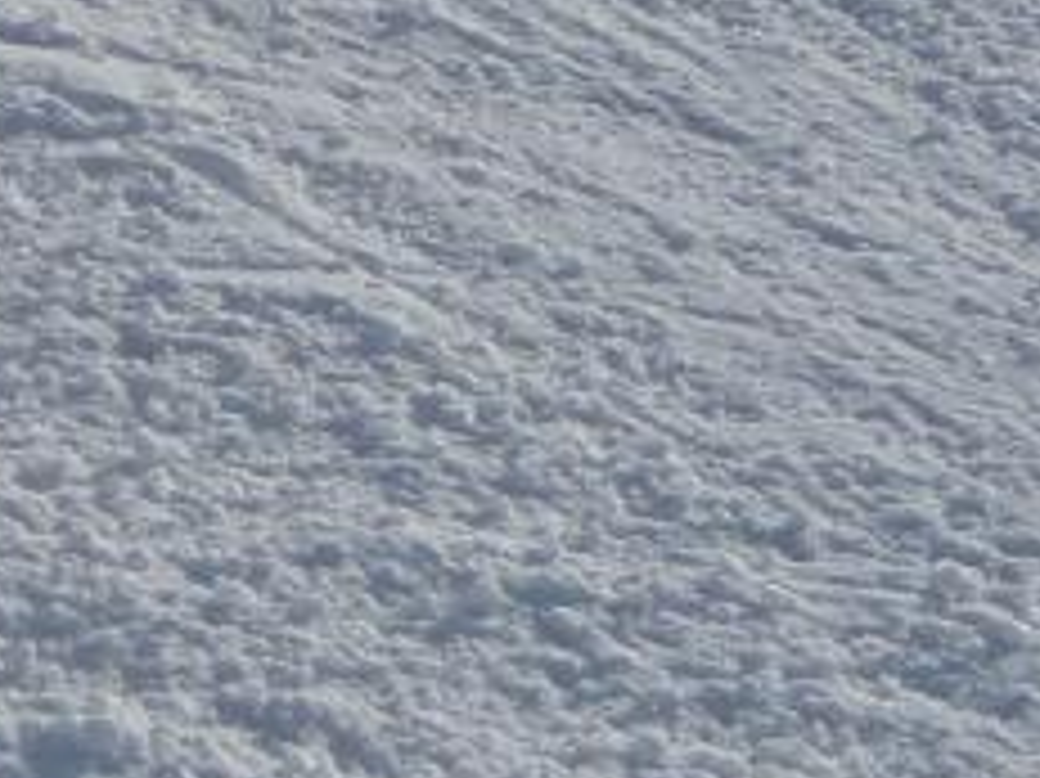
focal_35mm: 124
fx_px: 3724
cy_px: 130
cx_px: -1004
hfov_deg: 13.7
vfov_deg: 11.9
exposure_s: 1/500
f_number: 8
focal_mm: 4.7
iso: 100
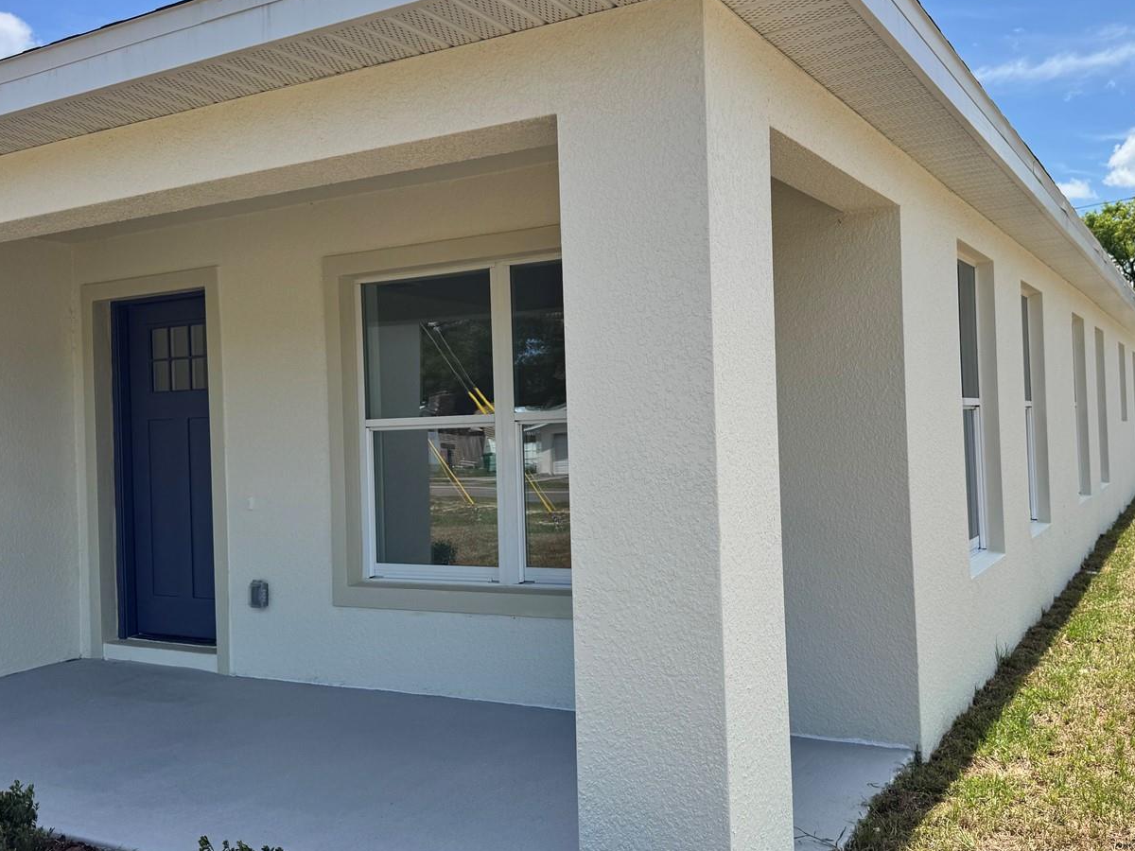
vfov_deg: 44.2
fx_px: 1049
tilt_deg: +0.8
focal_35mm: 32
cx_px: 631
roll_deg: +0.6
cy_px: 409
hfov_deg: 56.7
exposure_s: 1/3096
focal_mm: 6.76
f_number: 1.78
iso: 80
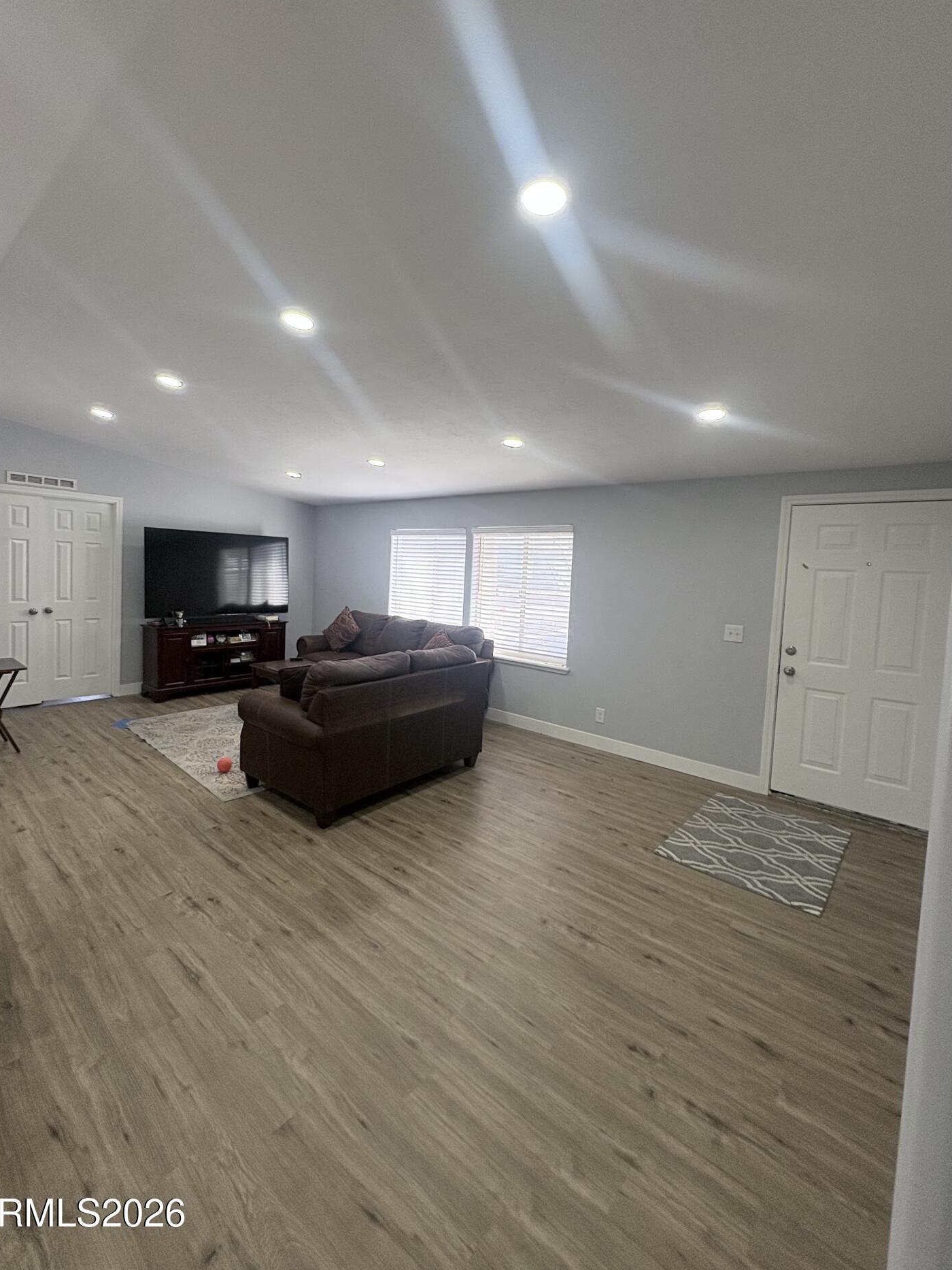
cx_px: 447
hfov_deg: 81.7
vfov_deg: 98.0
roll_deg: -2.0
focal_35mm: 15
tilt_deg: -2.3
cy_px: 595
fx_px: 550
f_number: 2.2
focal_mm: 2.22
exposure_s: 1/108
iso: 125
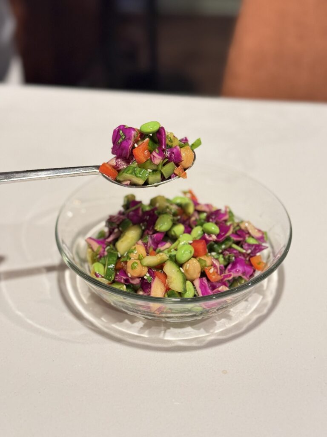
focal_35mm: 48
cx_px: 164
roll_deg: -0.4
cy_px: 218
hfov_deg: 30.3
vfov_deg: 39.7
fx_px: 605
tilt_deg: -34.9
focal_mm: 6.76
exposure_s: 1/40
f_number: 1.78
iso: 400
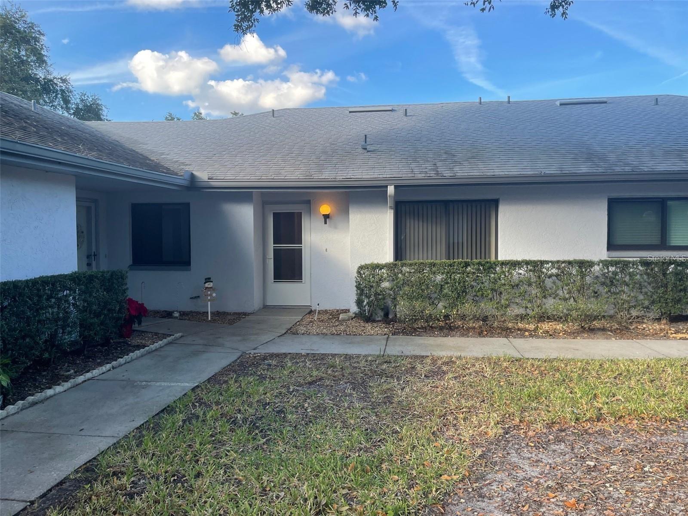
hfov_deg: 67.3
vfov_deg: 53.1
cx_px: 344
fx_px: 517
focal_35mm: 26
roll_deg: +0.2
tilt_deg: -1.6
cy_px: 258
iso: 32
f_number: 1.6
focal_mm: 5.1
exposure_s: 1/464
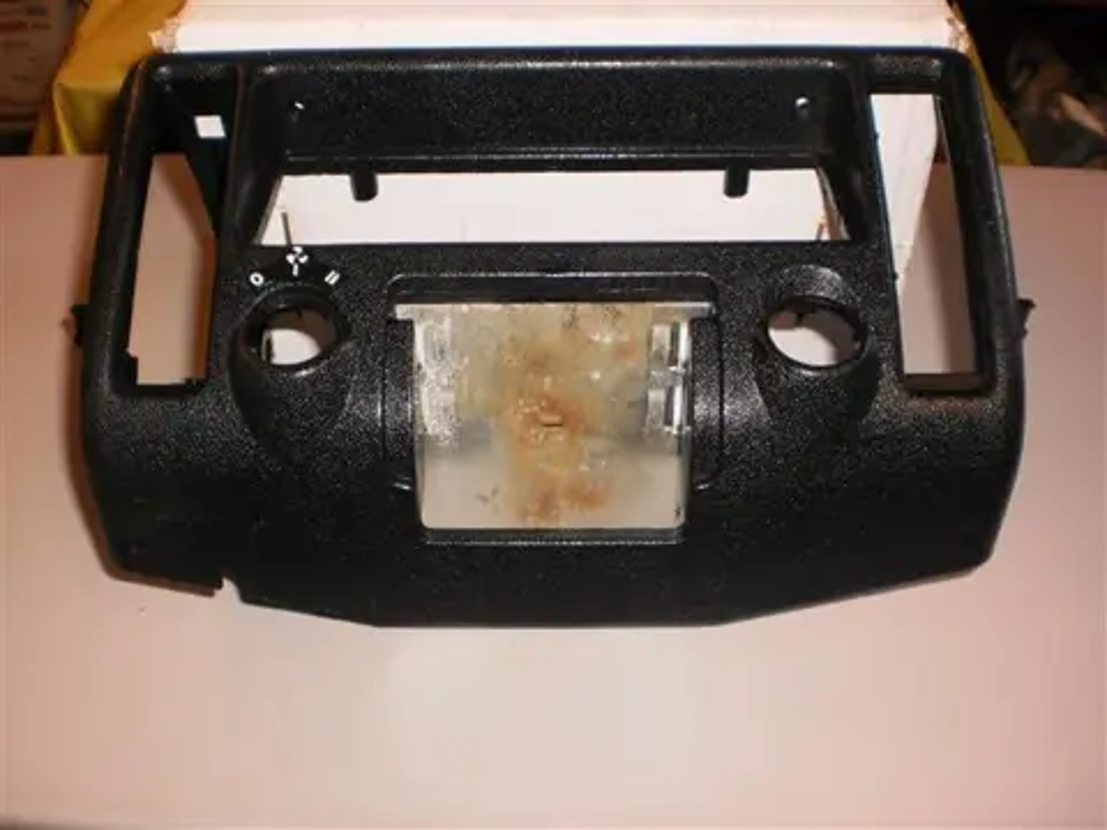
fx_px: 1151
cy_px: 415
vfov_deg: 39.7
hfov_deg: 51.4
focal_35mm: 36
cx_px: 554
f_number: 3.1
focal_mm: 6.3
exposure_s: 1/30
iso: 125
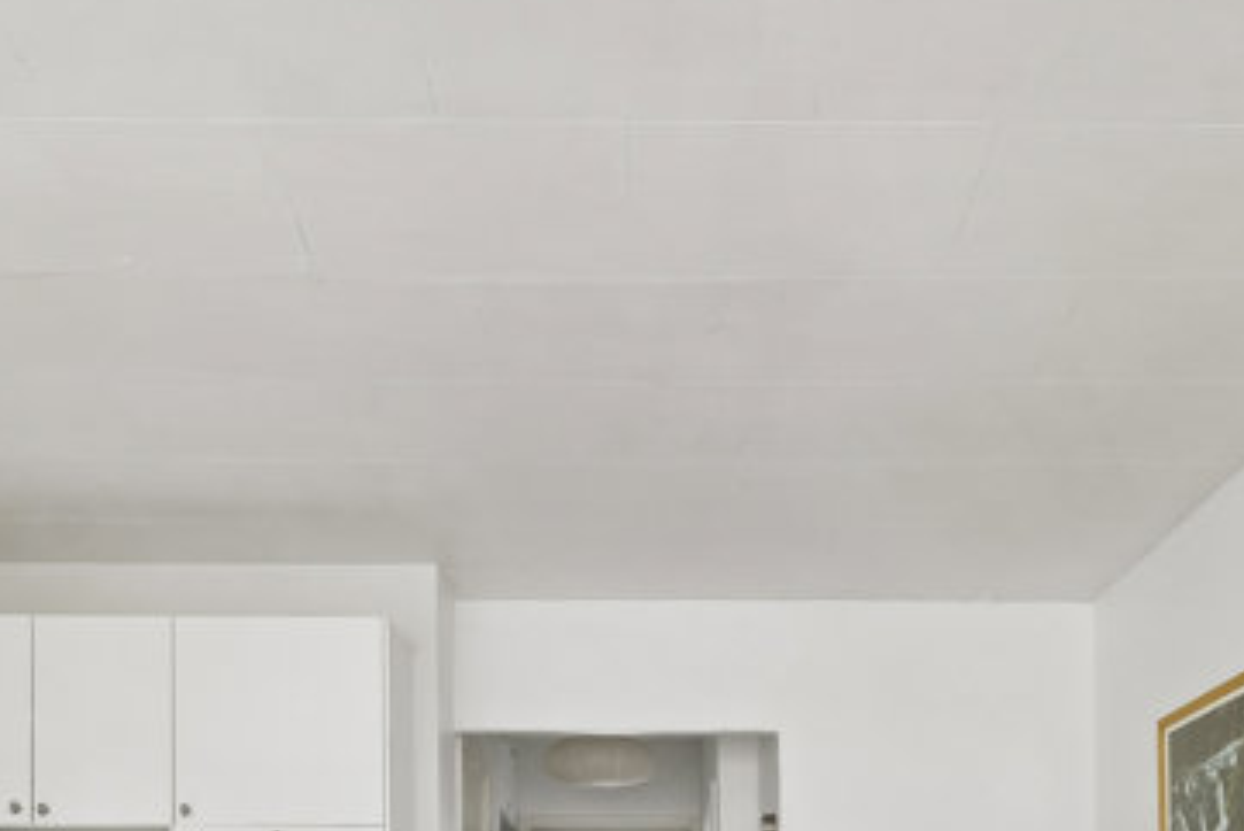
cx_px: 731
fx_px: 1072
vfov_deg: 37.0
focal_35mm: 31
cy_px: 867
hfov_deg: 59.9
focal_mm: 14
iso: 200
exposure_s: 1/25
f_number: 5.6
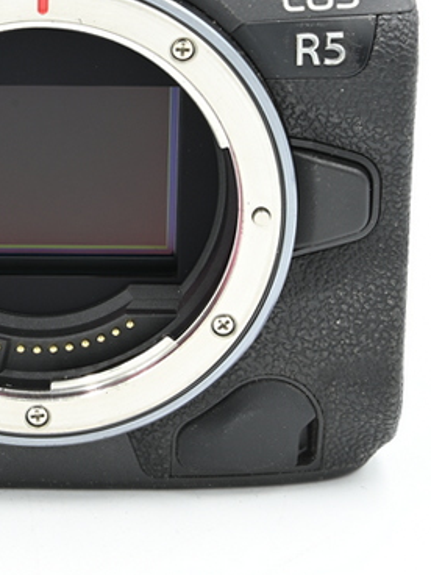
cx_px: -75
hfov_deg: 7.8
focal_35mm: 190
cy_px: 176
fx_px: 3154
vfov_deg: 10.4
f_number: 14
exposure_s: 1/13
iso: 200
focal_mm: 75
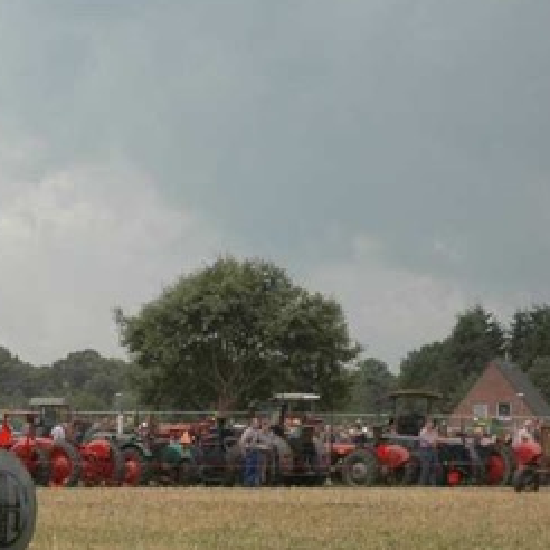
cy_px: 456
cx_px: -320
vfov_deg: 9.6
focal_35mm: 182
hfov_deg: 9.3
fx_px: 3272
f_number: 7.1
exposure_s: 1/500
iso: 400
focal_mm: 44
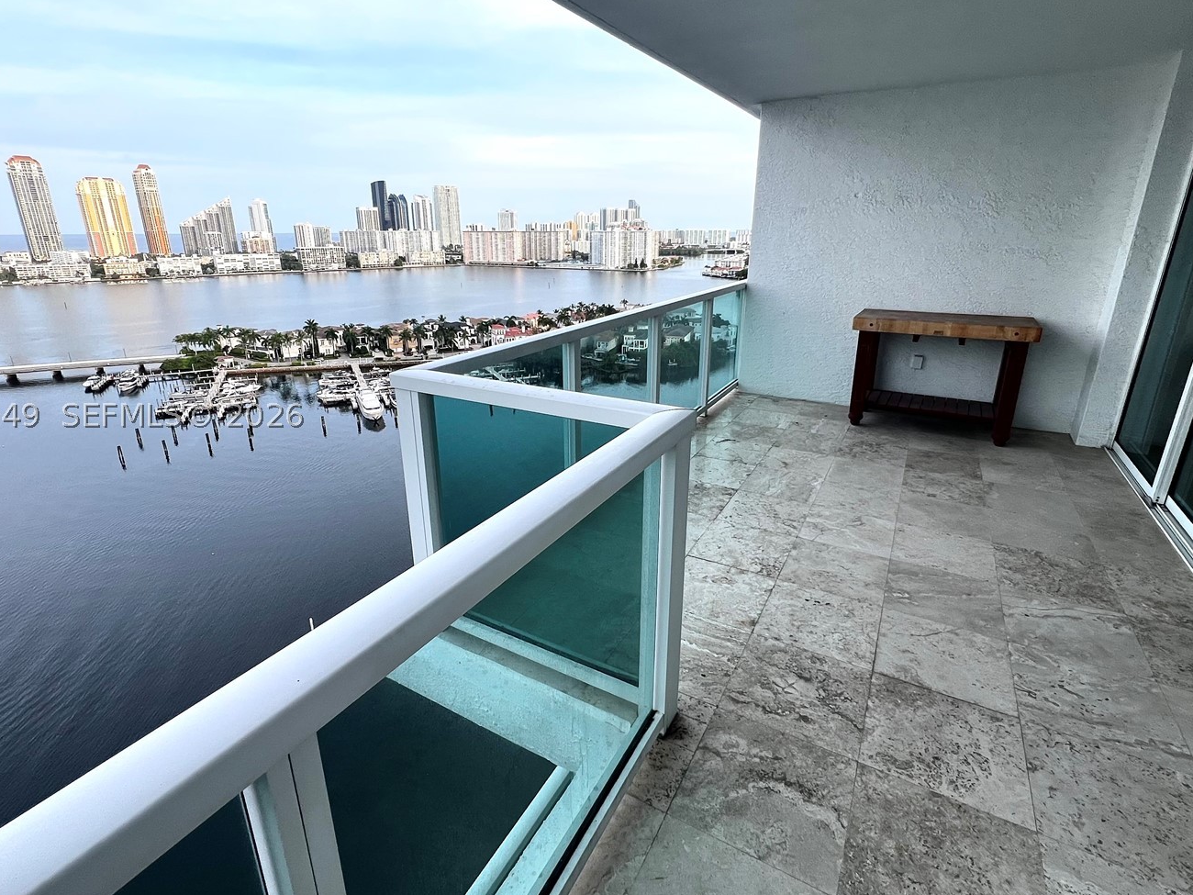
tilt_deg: -18.5
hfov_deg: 94.5
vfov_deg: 78.0
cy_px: 415
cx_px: 585
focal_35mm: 16
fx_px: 551
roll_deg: +0.4
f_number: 1.8
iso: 32
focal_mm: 1.57
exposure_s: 1/322
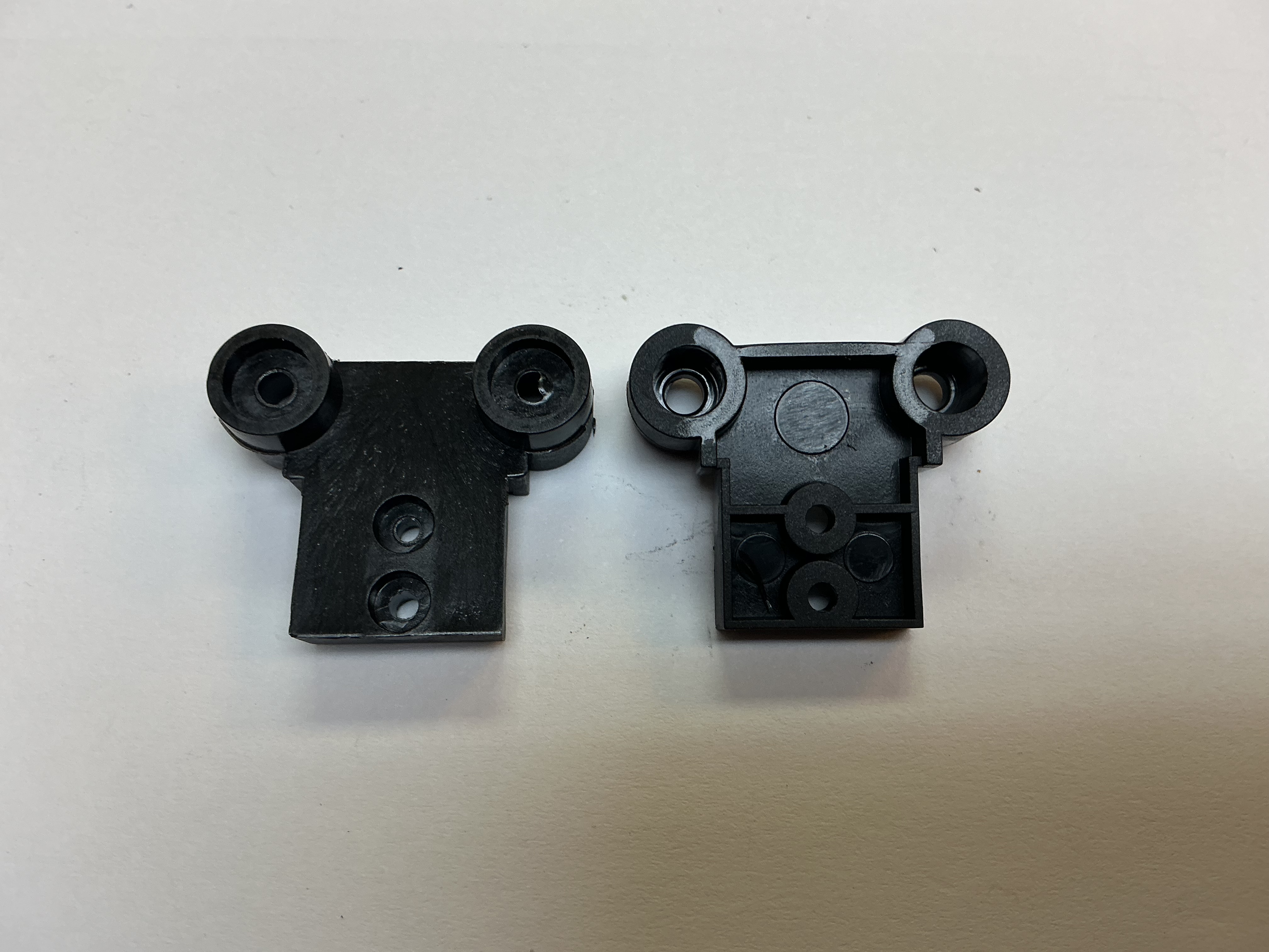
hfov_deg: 61.7
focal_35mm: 29
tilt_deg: -72.4
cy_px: 476
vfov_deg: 48.2
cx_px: 634
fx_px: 1063
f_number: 1.8
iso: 32
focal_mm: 3
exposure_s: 1/100
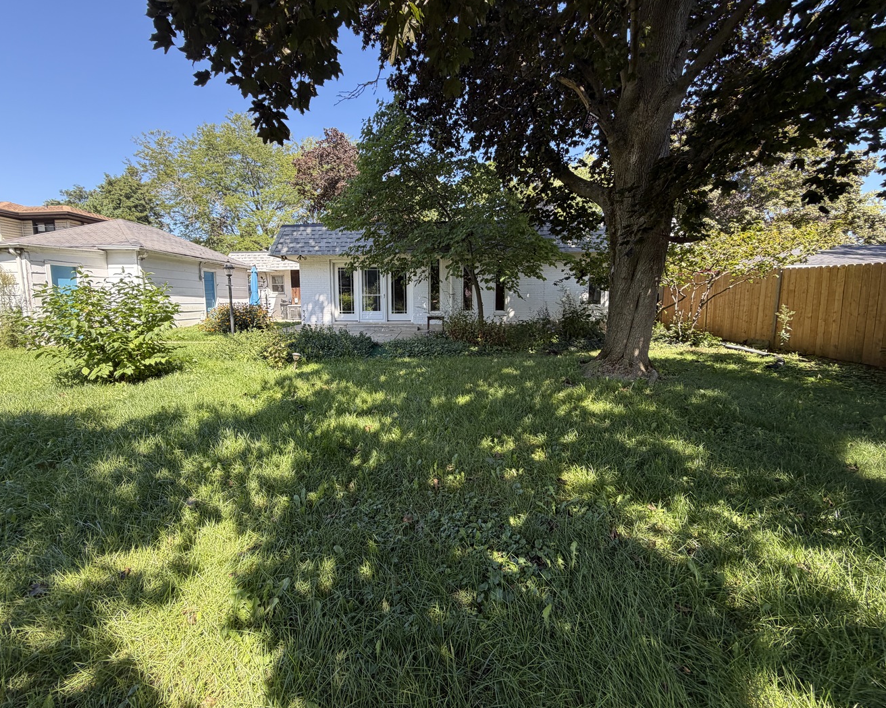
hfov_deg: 96.7
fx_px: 393
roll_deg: +1.5
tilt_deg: -5.0
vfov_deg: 84.0
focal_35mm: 15
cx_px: 422
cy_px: 345
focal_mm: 2.22
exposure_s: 1/286
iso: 50
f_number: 2.2
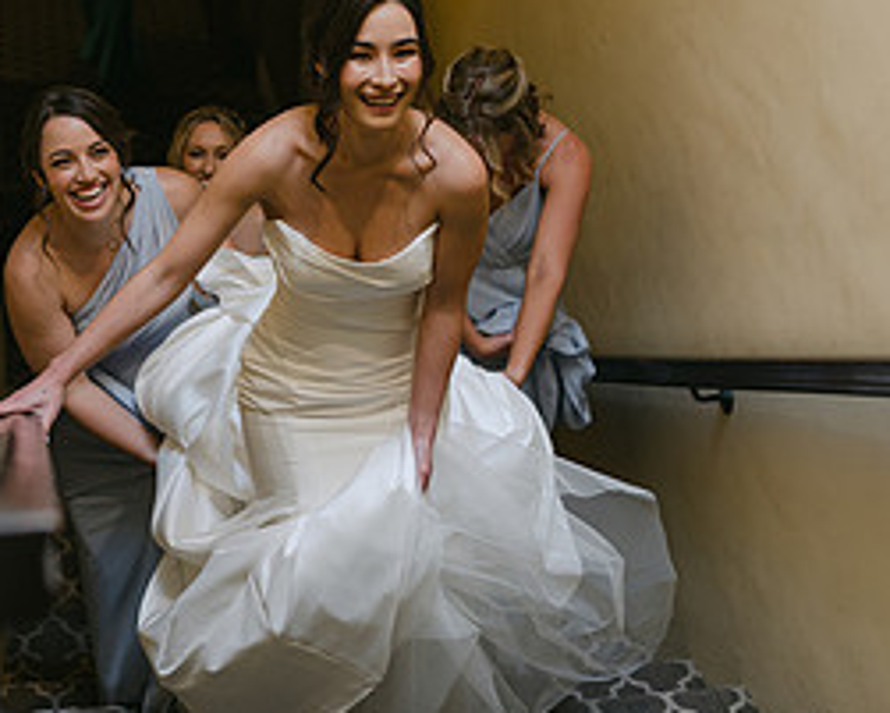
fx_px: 2003
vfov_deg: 19.8
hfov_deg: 24.8
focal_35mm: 76
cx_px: 248
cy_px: 83
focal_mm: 35
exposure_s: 1/200
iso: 125
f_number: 2
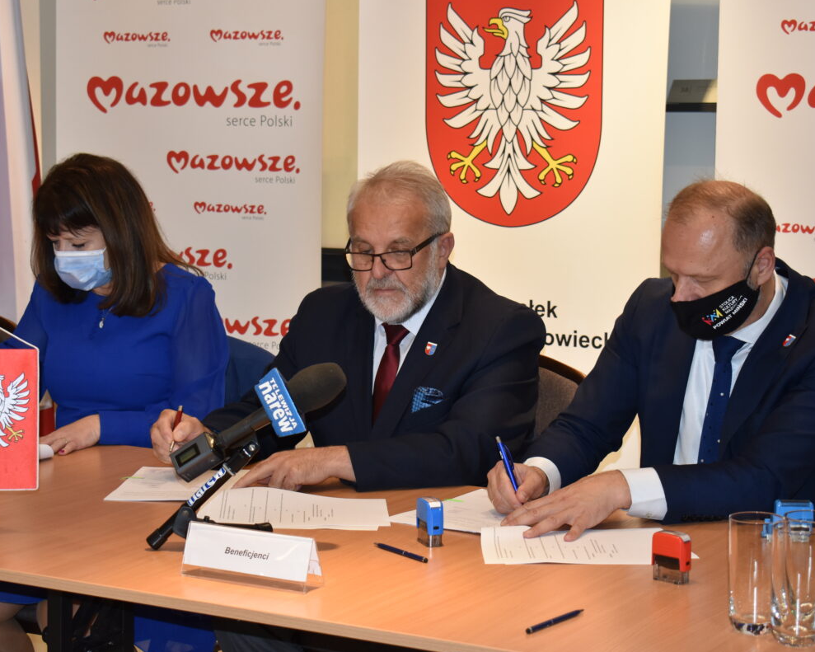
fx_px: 1978
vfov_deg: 18.7
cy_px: 326
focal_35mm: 82
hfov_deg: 23.3
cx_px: 402
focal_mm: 48
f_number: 5.6
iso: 560
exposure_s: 1/125
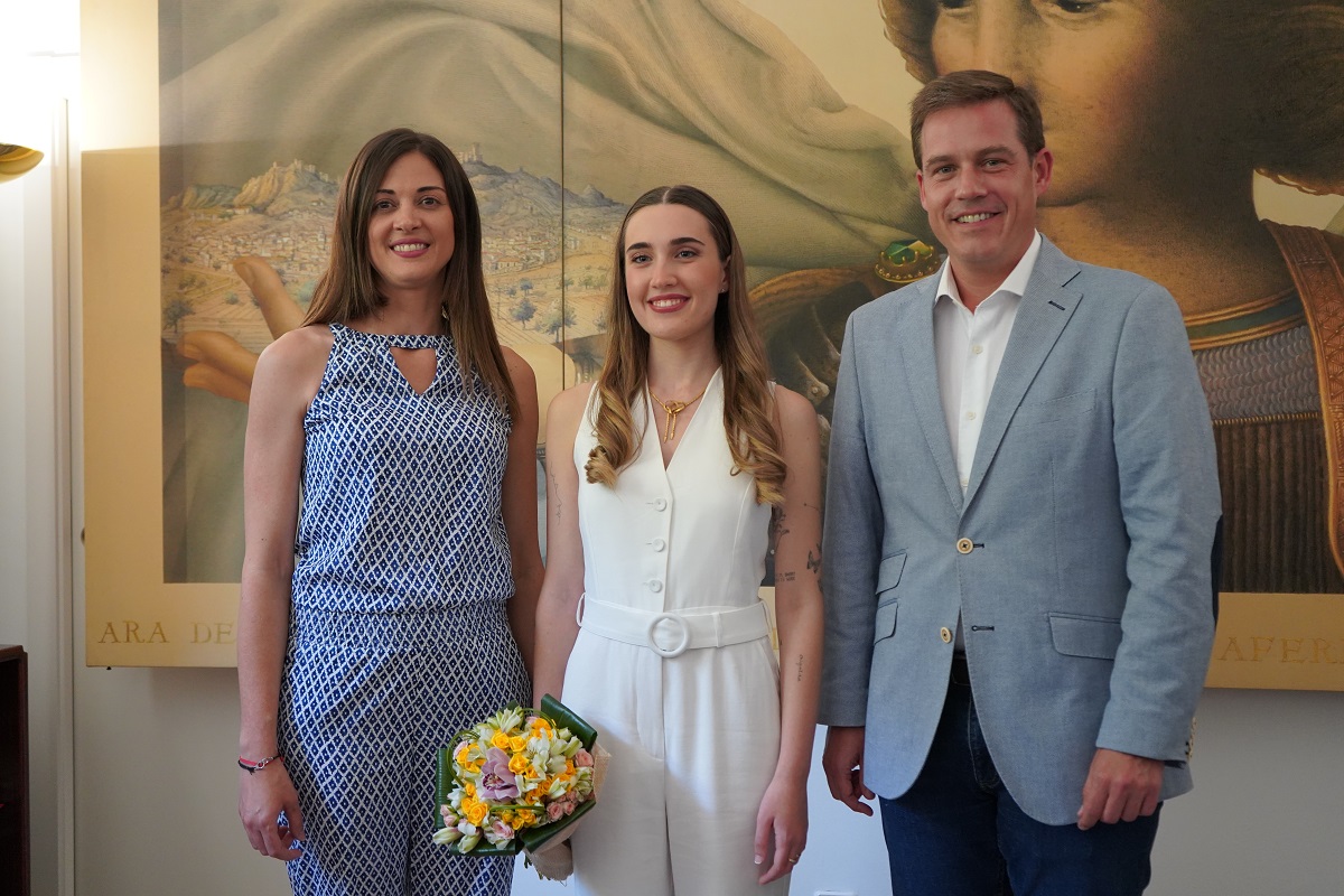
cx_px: 672
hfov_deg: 47.4
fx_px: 1531
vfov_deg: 32.6
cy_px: 448
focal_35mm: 41
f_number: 4.5
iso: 4000
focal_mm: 41
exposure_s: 1/160
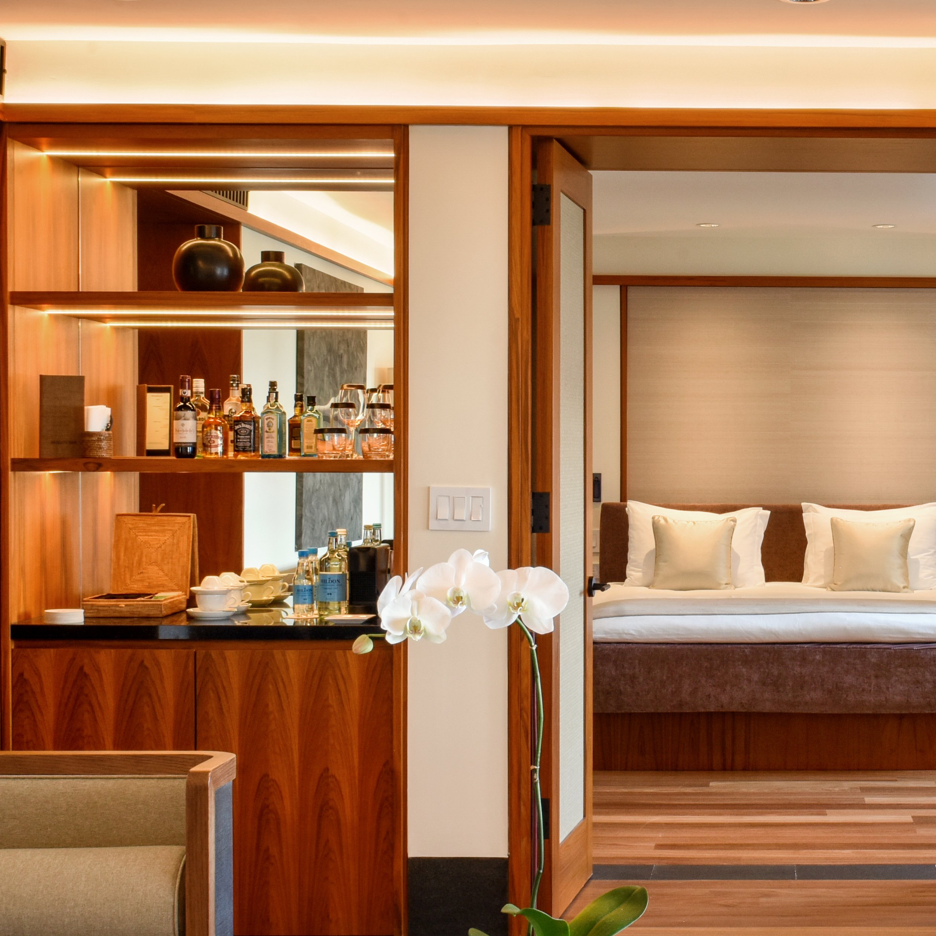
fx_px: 1988
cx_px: 799
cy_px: 493
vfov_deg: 26.5
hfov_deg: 25.8
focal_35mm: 65
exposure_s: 1/8
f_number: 16
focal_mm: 26
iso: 400
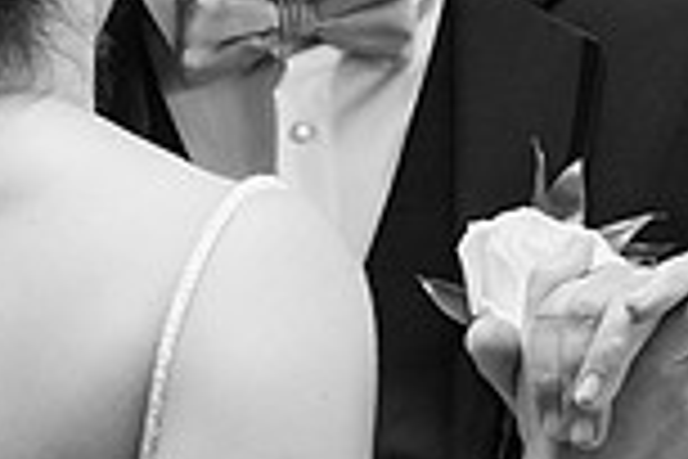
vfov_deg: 2.6
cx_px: -58
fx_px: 10147
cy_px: -202
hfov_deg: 3.9
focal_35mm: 531
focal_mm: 135
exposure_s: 1/200
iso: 3200
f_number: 2.8
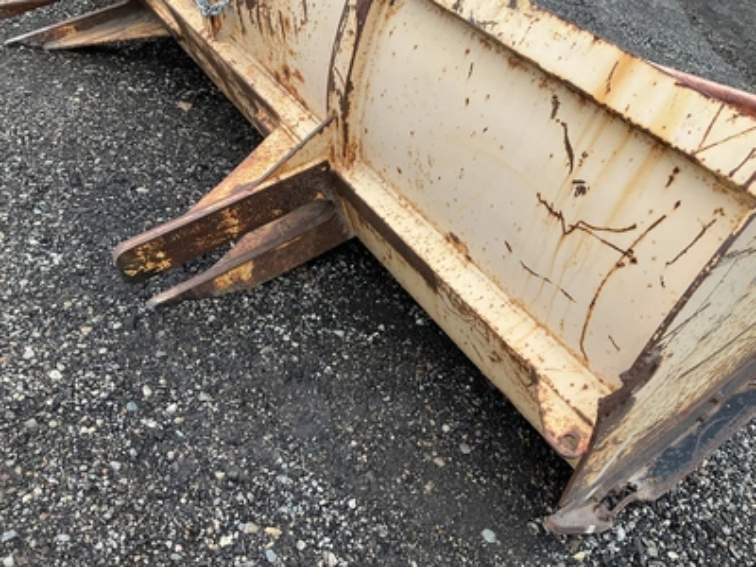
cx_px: 378
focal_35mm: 29
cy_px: 284
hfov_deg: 61.7
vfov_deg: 48.2
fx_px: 633
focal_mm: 3
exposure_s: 1/383
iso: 25
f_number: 1.8
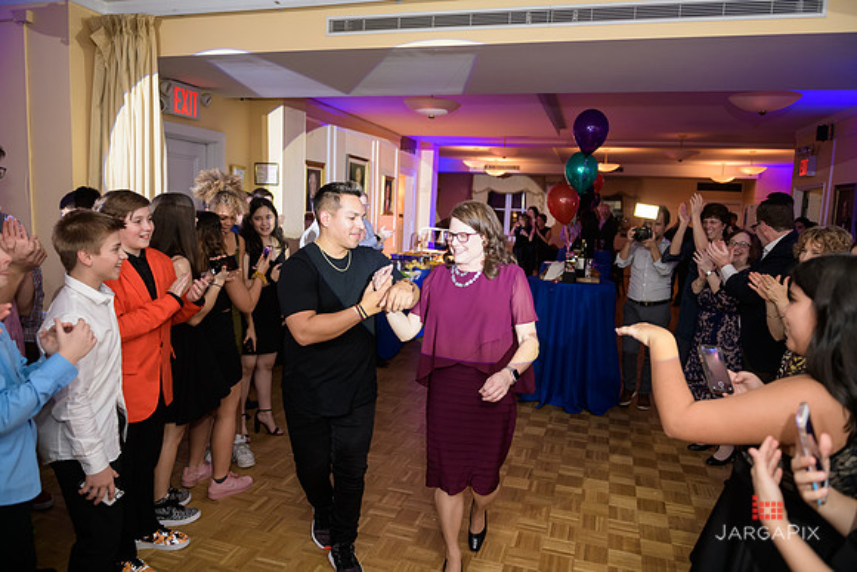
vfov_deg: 53.2
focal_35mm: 24
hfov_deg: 73.7
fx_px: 571
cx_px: 428
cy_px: 286
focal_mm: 24
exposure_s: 1/125
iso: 800
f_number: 3.2
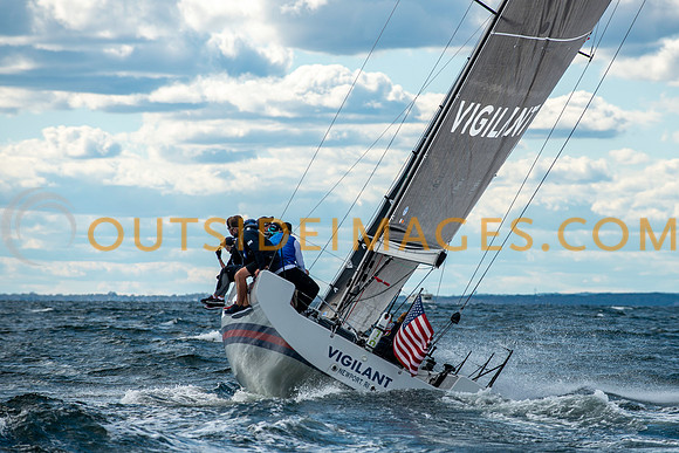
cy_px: 255
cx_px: 382
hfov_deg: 8.9
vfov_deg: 5.9
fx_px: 4369
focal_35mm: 232
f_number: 5.6
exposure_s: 1/1600
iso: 250
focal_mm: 200
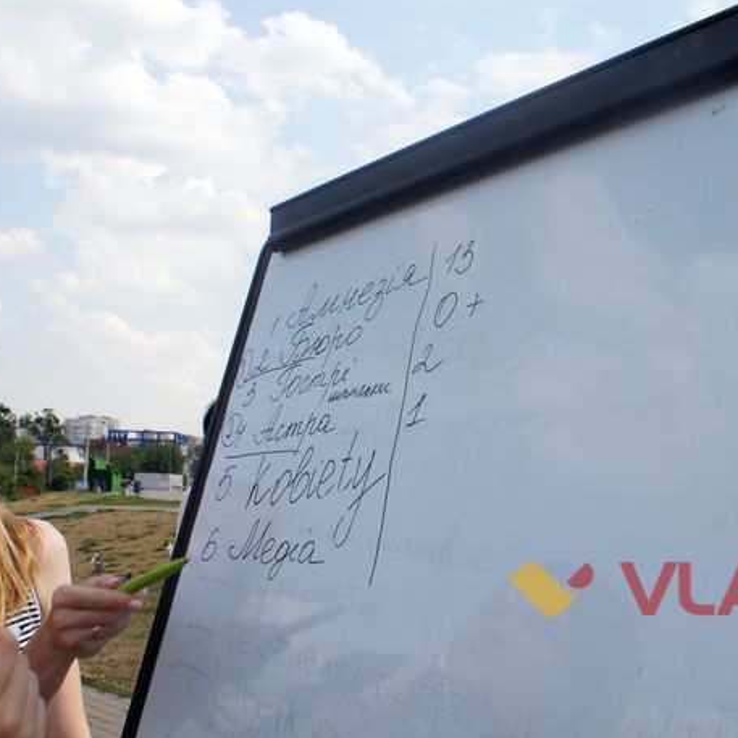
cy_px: 371
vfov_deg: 42.8
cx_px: 412
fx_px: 941
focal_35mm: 39
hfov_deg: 42.8
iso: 100
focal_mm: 20
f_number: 7.1
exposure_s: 1/200
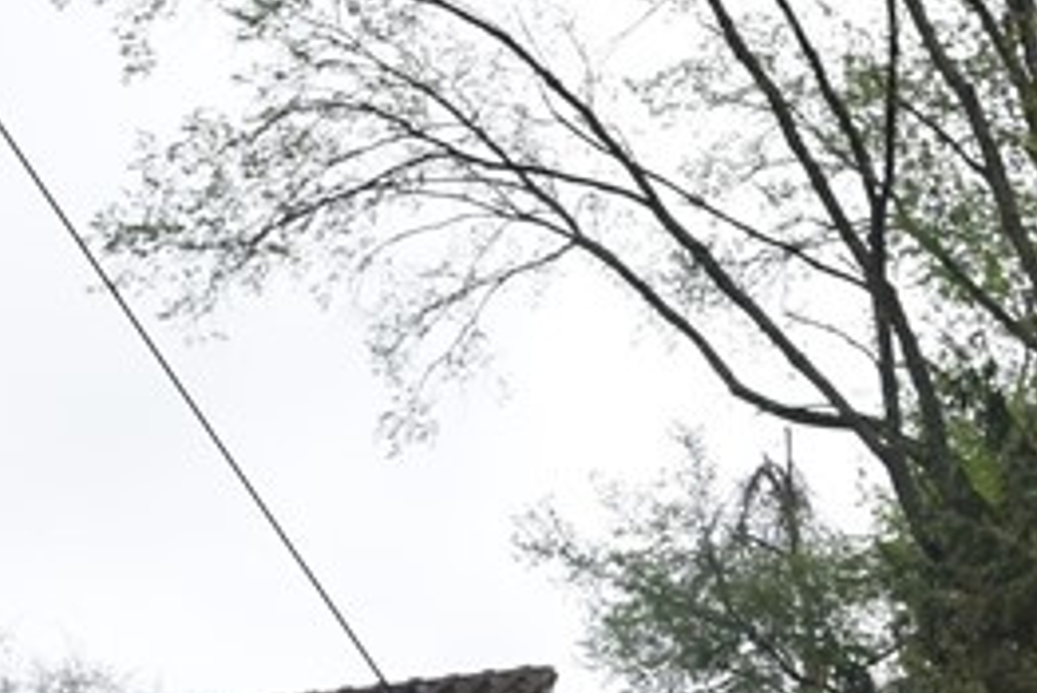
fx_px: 5015
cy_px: 1045
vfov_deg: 7.8
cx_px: 1381
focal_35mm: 174
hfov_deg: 11.5
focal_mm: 28
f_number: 8
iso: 400
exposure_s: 1/250
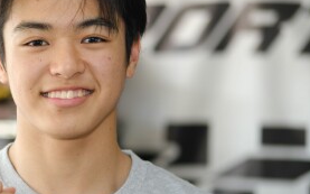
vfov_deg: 8.8
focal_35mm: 149
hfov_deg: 13.9
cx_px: 37
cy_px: 120
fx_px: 1259
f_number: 2
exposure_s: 1/90
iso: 160
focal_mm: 50
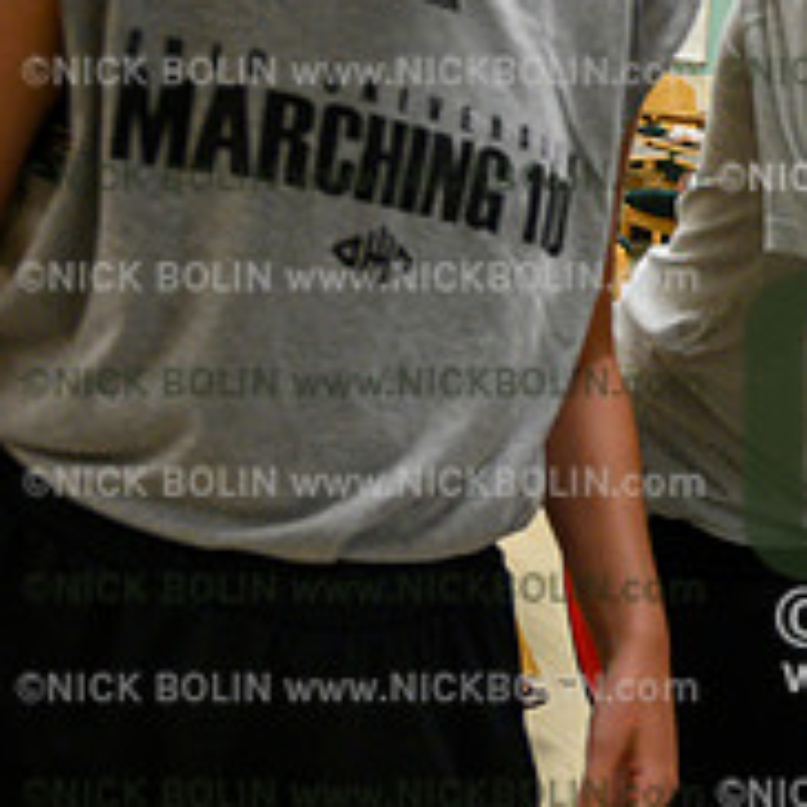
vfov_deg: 26.4
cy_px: 483
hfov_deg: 23.4
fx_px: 1714
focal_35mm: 65
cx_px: 1055
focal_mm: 24
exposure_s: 1/160
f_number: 4.5
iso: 1600
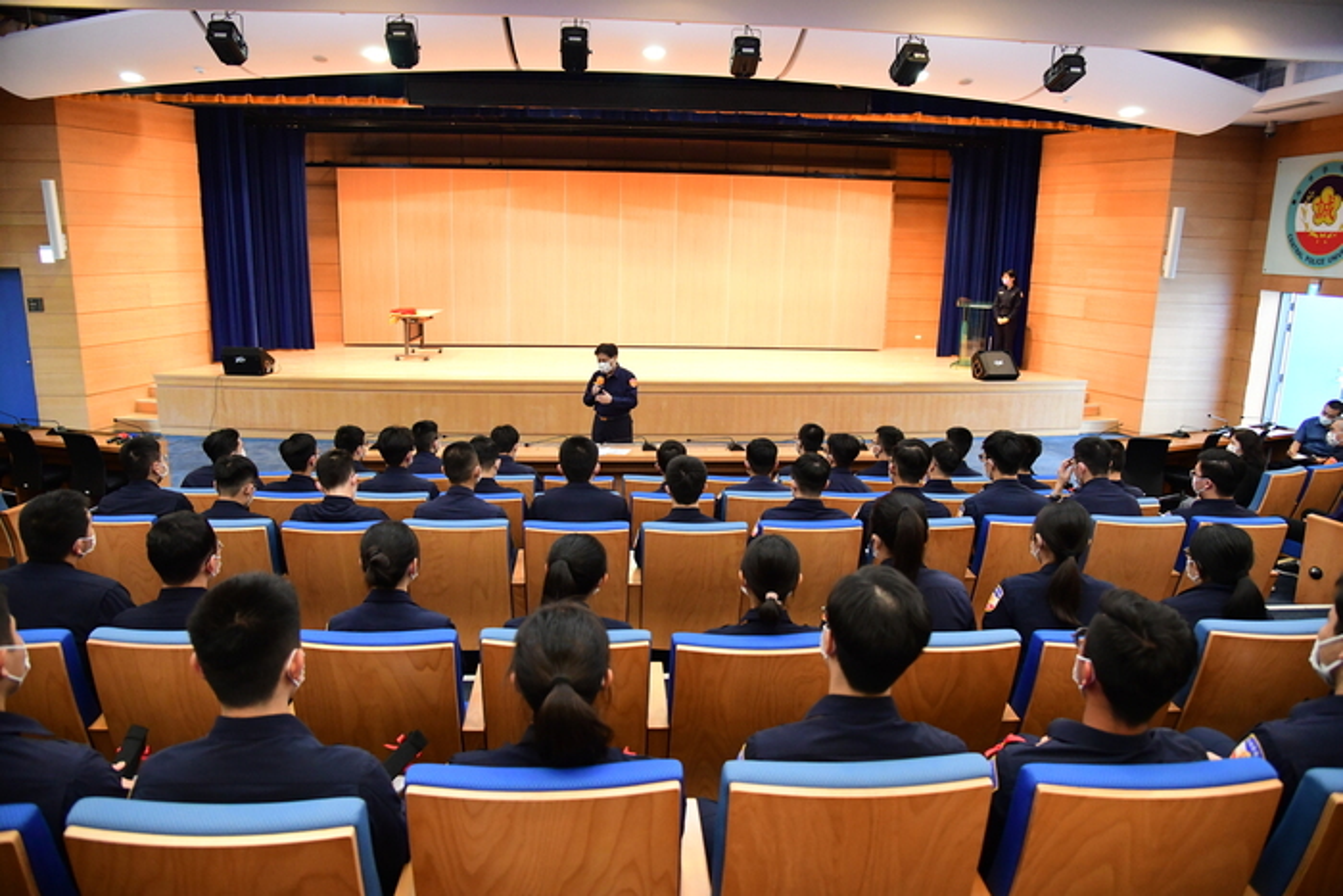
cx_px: 672
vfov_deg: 53.2
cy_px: 448
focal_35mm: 24
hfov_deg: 73.7
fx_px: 895
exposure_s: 1/125
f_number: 4
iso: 5600
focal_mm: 24
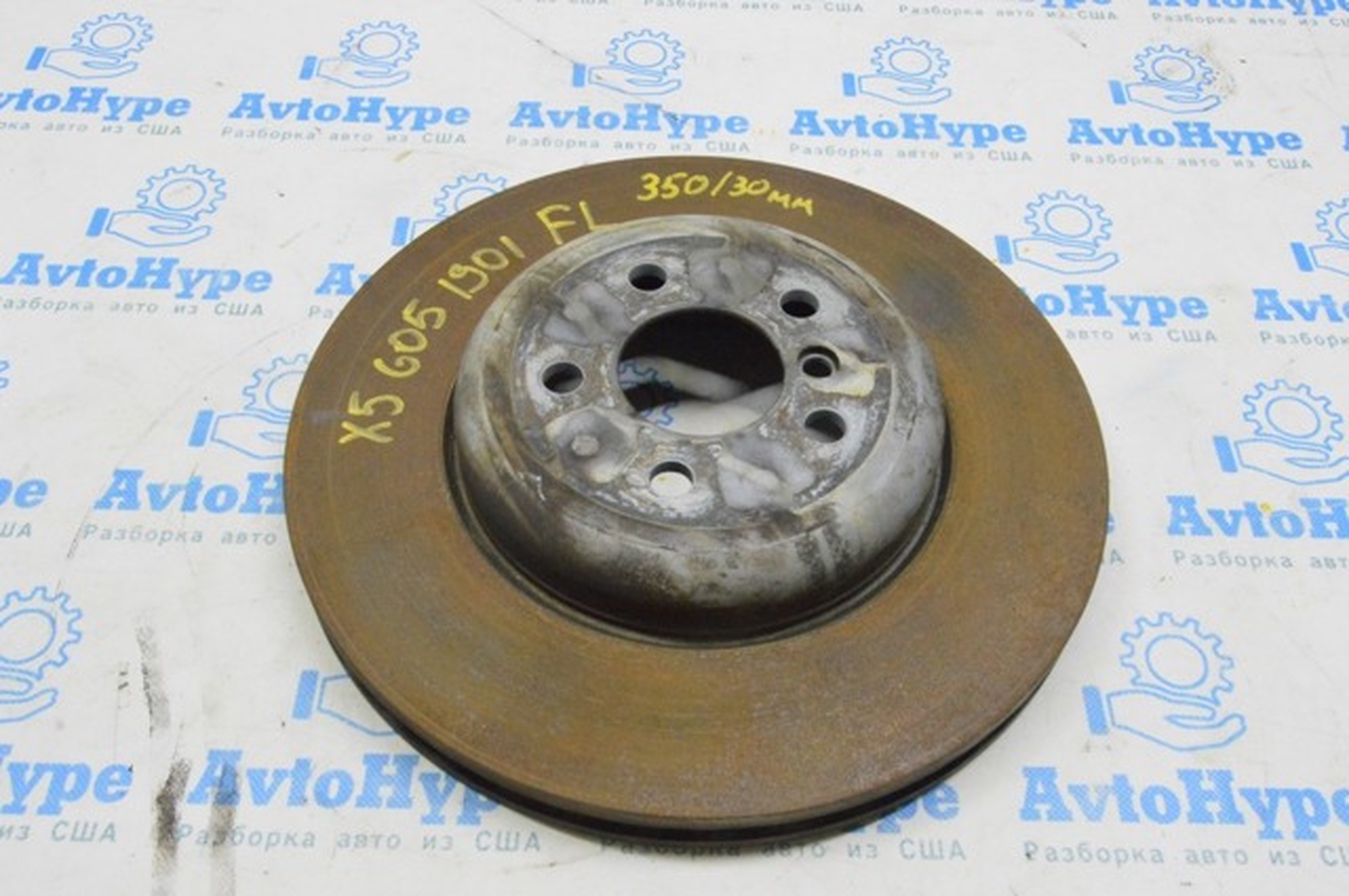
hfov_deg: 57.3
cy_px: 448
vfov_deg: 39.9
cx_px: 674
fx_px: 1235
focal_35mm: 33
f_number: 20
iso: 6400
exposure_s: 1/20
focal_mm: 22
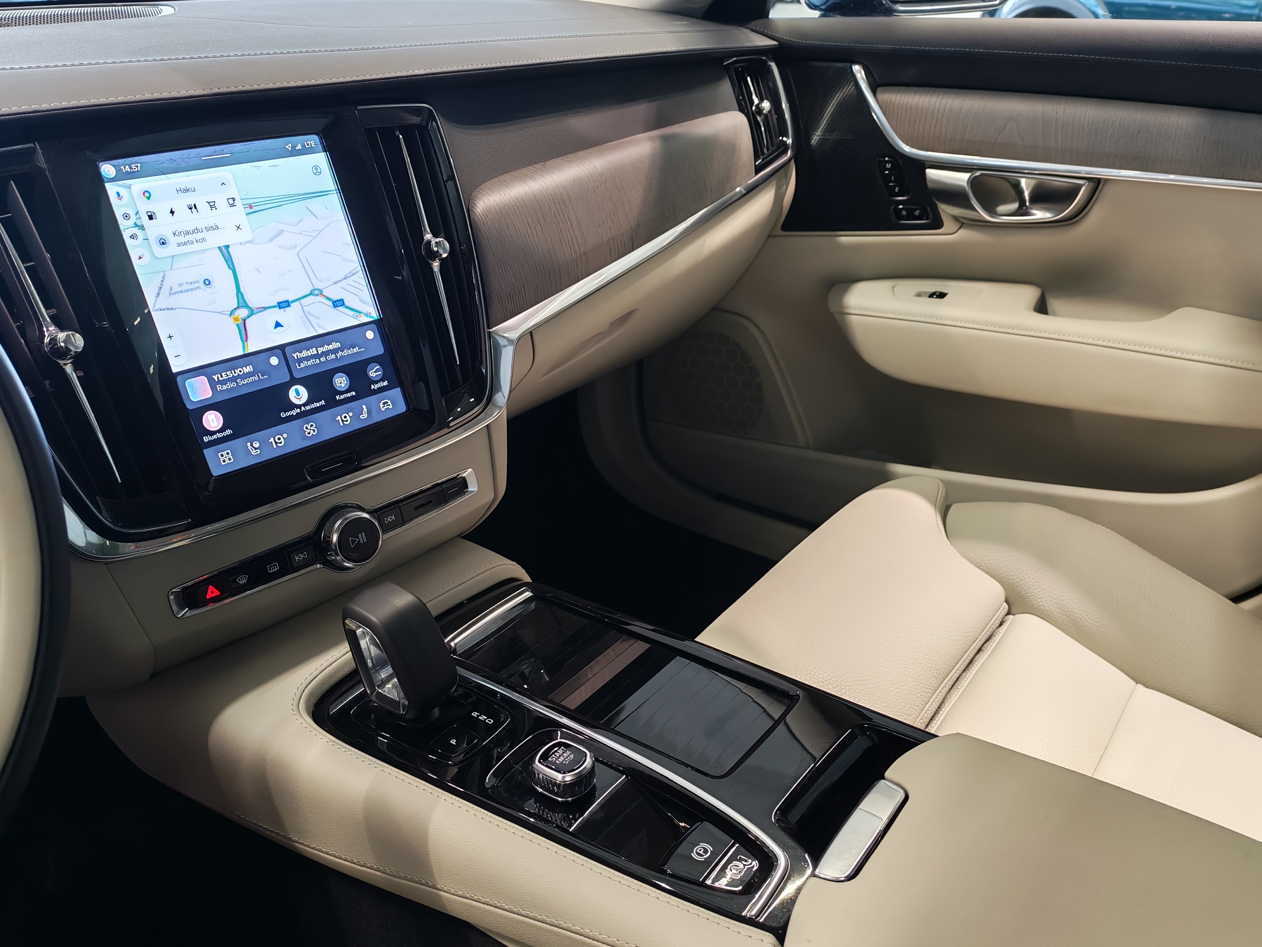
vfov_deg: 48.2
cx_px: 631
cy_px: 474
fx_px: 1057
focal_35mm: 29
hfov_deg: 61.7
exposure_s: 1/100
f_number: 1.9
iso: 247
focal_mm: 6.12
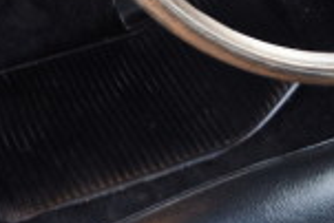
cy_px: -212
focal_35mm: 135
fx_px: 1254
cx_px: 387
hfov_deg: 14.7
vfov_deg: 9.6
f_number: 4
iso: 400
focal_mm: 22
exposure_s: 1/60
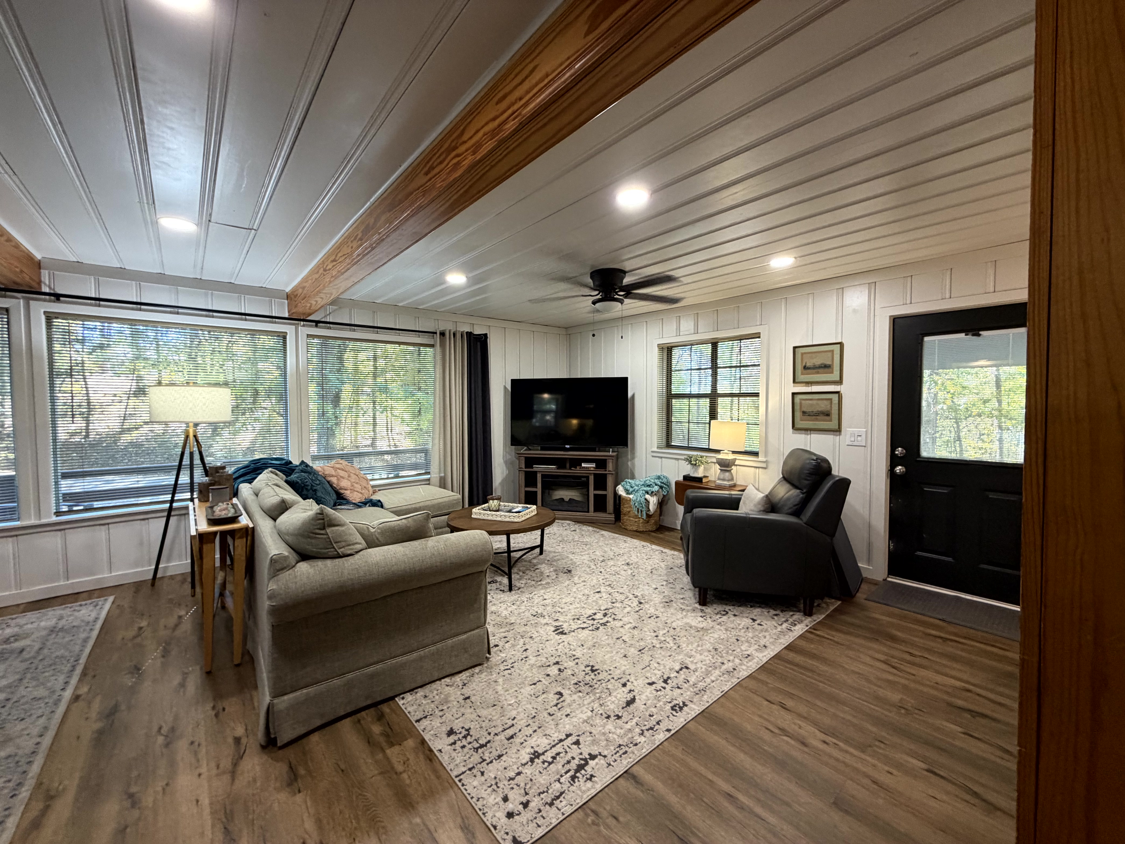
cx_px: 562
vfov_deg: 85.7
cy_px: 422
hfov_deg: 102.1
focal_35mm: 14
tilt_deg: -2.1
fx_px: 455
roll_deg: +0.8
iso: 200
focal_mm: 2.22
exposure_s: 1/60
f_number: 2.2
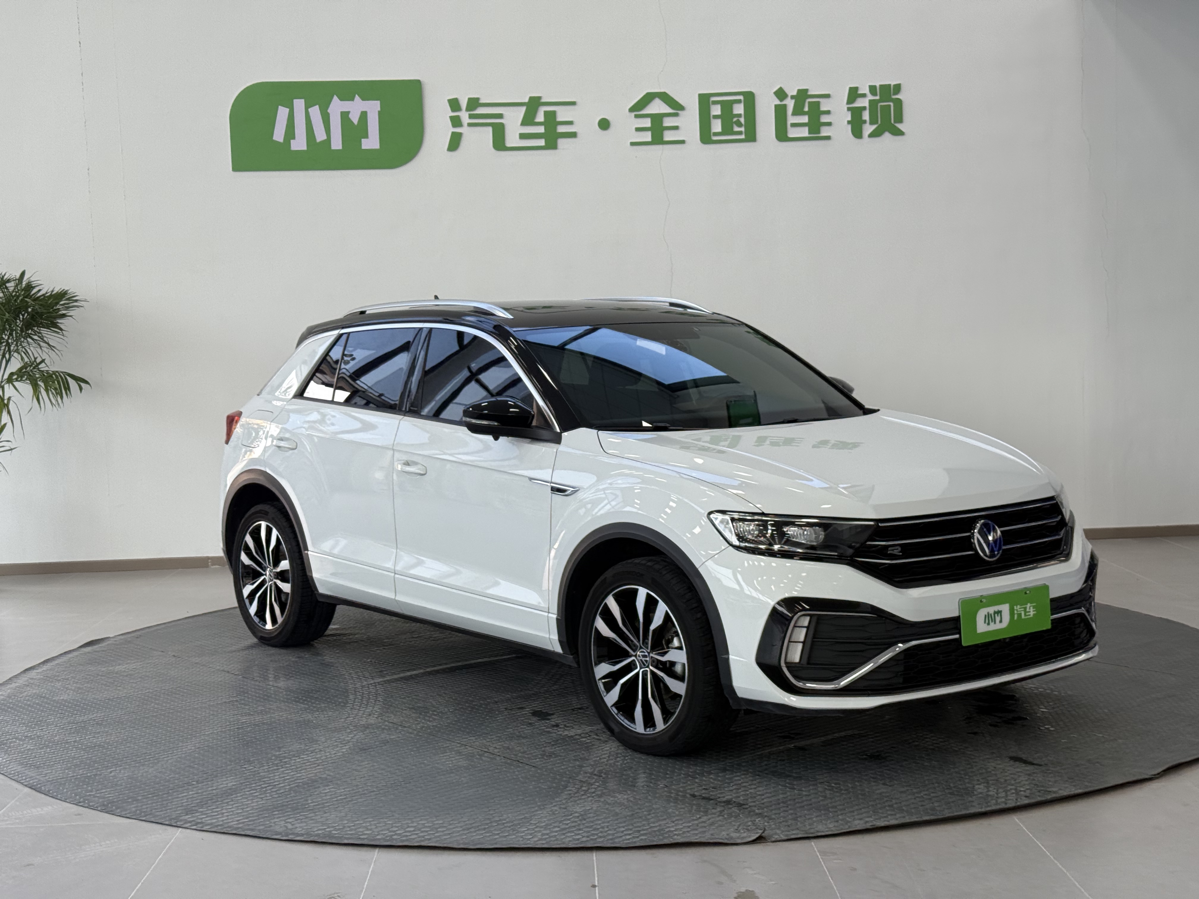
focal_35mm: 48
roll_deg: +1.4
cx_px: 600
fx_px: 1663
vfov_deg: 30.3
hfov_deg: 39.7
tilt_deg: -4.2
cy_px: 450
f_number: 1.78
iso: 50
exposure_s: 1/121
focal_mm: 6.76
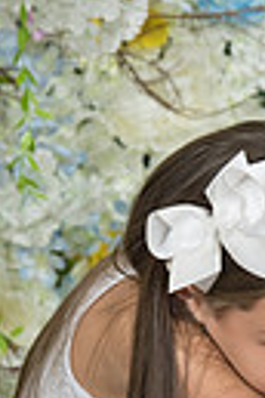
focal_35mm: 262
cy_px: 346
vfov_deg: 7.8
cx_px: 388
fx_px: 2893
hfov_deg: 5.2
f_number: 5
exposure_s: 1/125
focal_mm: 75
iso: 1250
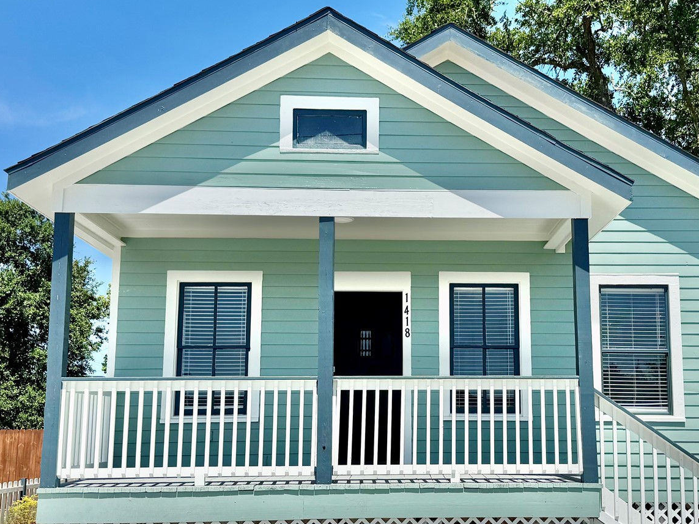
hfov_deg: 43.6
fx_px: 868
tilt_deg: +7.8
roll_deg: +0.0
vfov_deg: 33.5
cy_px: 309
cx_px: 429
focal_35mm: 43
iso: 80
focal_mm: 6.76
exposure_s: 1/7937
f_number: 1.78
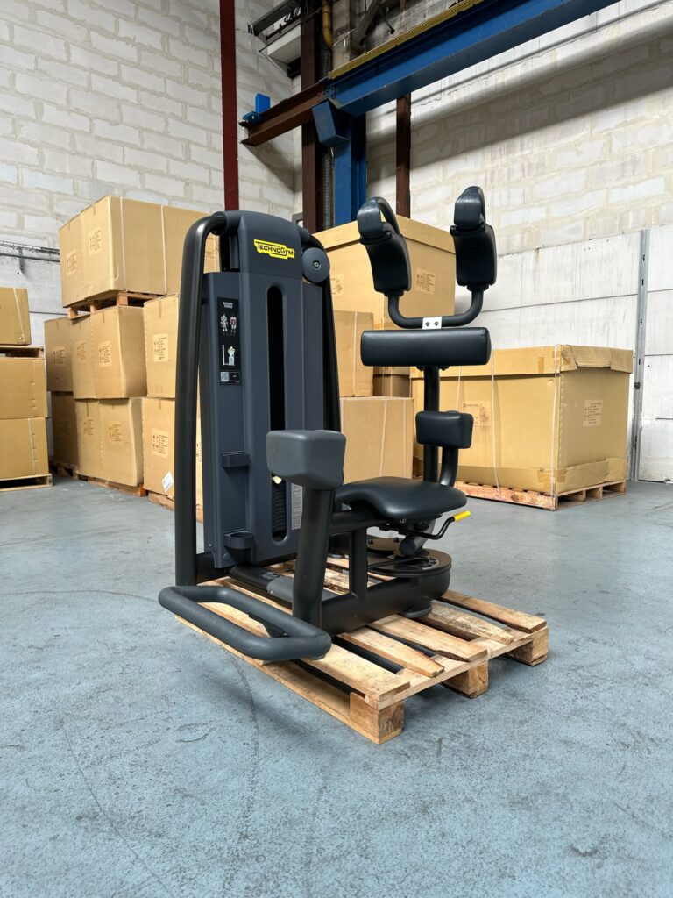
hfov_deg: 56.8
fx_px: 622
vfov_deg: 71.6
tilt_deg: -5.0
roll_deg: -0.4
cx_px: 336
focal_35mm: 24
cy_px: 449
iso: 64
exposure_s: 1/100
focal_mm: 6.86
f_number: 1.78
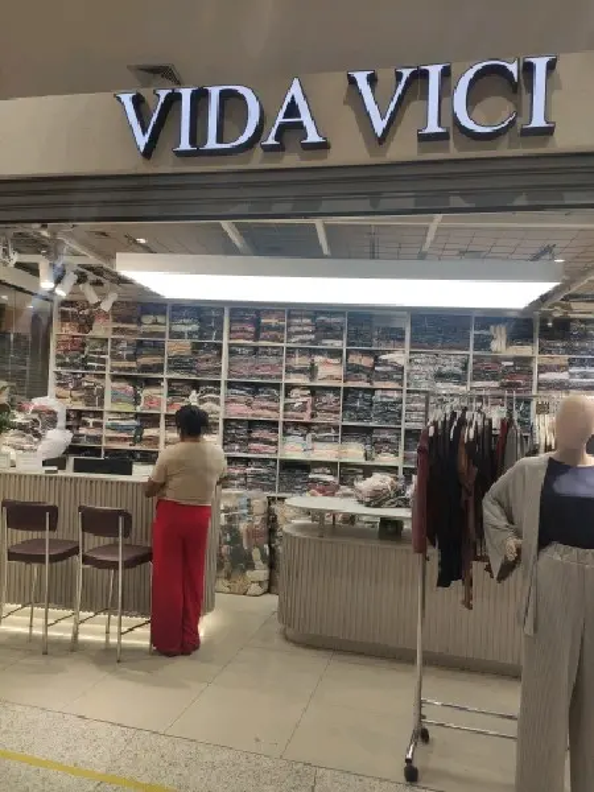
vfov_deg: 67.3
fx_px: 595
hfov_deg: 53.1
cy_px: 396
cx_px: 297
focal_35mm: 26
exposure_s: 1/120
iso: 117
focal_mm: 4.77
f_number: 1.75
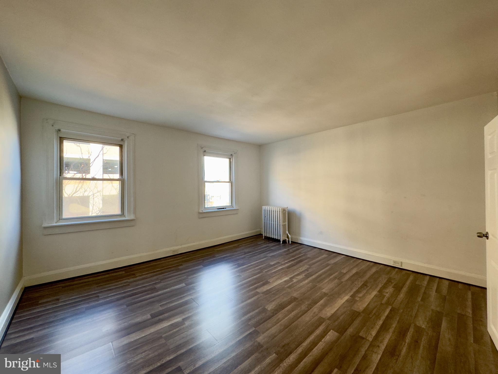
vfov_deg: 85.7
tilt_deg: +0.9
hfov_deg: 102.1
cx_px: 249
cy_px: 187
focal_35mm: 14
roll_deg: +0.2
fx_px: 201
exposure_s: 1/99
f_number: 2.2
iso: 160
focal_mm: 2.22
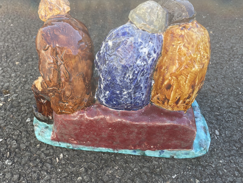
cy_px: 85
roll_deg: +6.0
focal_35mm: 30
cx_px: 109
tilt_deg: -41.8
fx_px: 211
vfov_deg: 46.8
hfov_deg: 59.8
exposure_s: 1/247
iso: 32
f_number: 1.6
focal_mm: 4.2
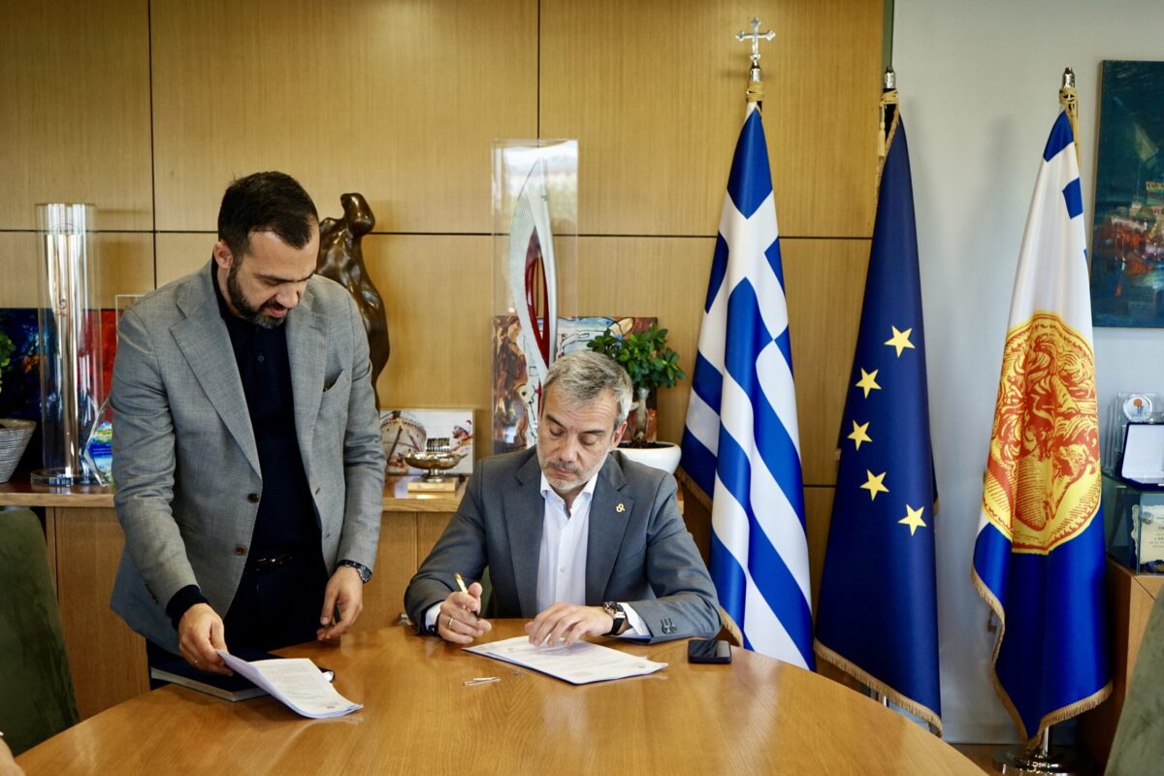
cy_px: 388
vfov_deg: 27.5
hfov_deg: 40.3
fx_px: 1584
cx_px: 582
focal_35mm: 49
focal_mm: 49
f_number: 4.5
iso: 500
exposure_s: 1/160
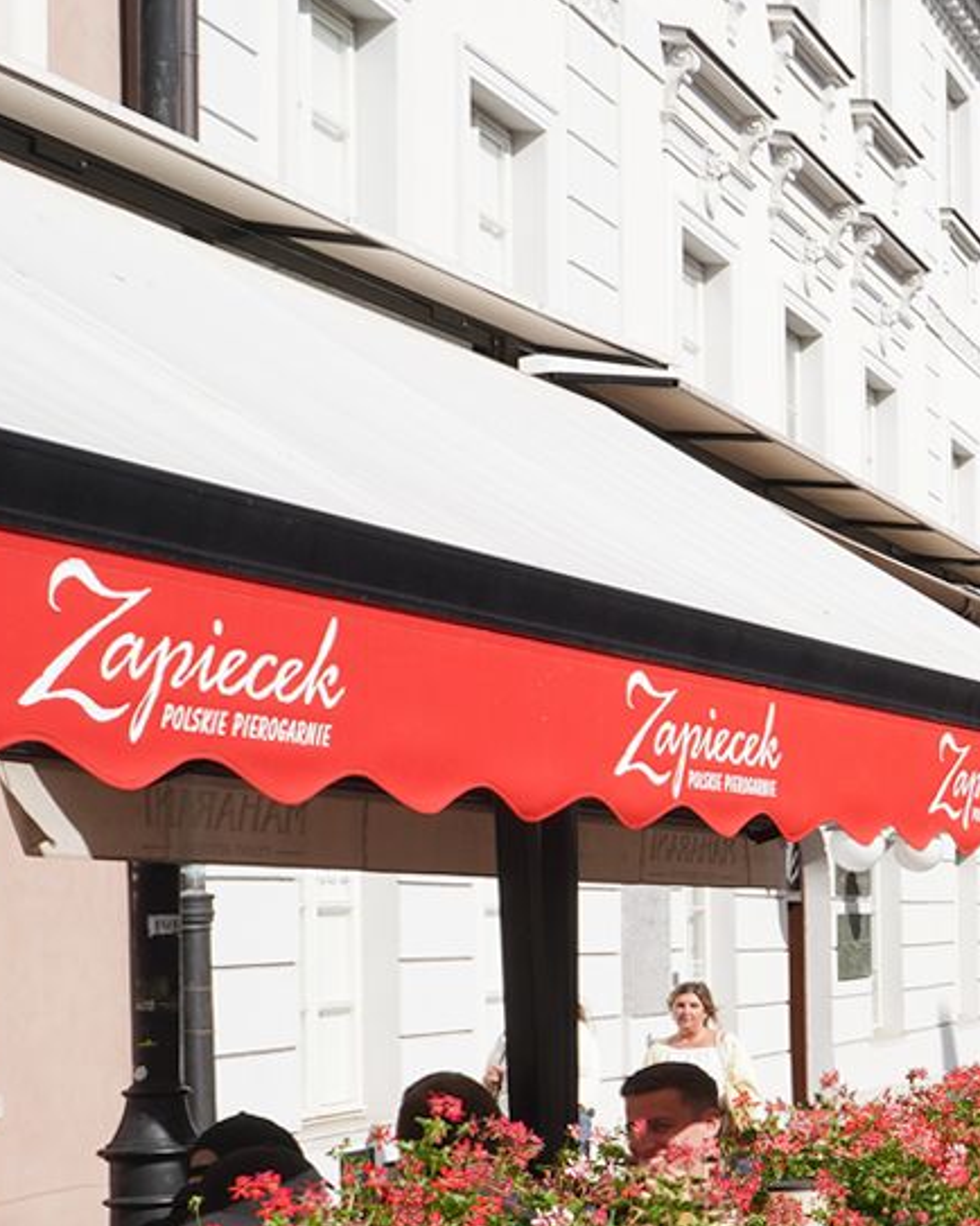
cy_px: 765
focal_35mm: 83
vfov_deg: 23.0
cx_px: 1904
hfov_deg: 15.2
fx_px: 3011
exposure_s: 1/100
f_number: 13
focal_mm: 24
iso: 100
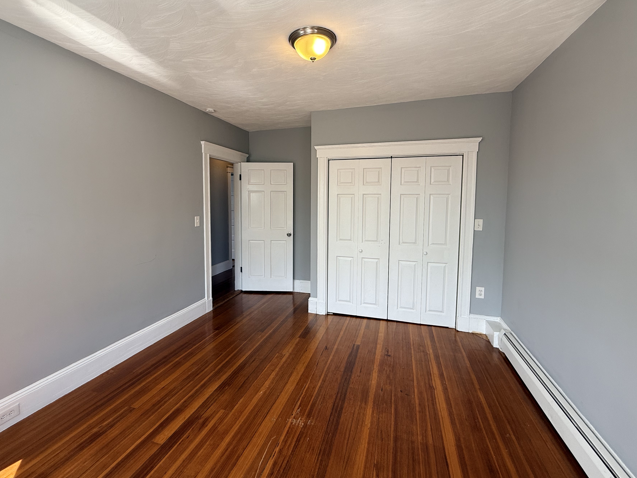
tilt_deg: -3.6
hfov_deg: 94.5
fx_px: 294
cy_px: 220
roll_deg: -0.3
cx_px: 310
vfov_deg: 78.0
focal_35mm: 16
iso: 50
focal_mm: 2.22
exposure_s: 1/99
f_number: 2.2
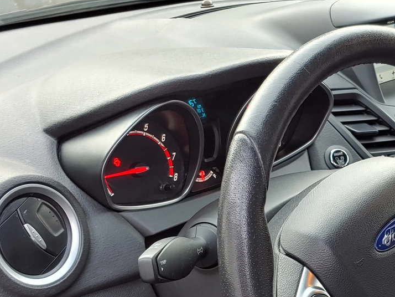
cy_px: 247
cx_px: 344
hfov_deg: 32.8
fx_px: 639
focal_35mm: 56
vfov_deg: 25.6
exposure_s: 1/100
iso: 100
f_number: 1.5
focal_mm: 4.23
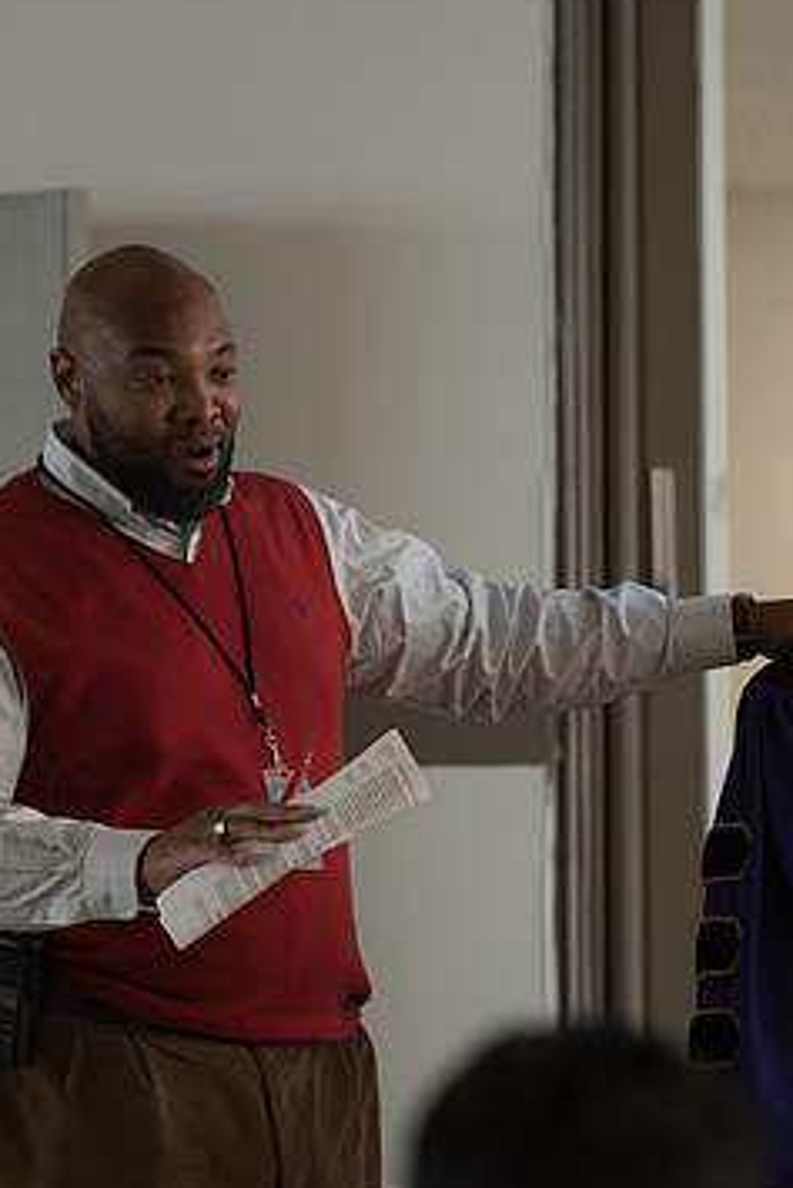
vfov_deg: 14.0
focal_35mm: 147
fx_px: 4852
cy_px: 624
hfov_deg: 9.3
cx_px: 532
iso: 2000
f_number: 3.2
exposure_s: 1/320
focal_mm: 90
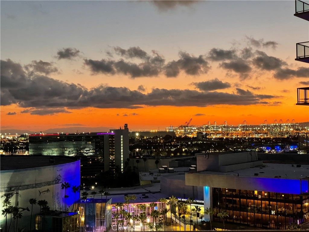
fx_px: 464
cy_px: 116
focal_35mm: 52
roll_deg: +0.6
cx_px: 154
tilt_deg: +2.2
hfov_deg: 36.8
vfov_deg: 28.0
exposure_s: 1/40
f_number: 2
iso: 640
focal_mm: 6
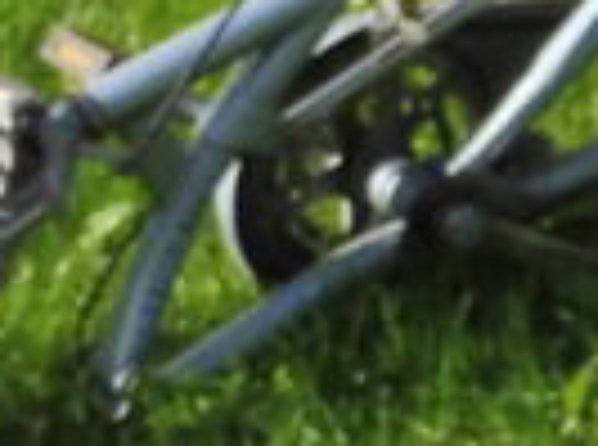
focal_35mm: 181
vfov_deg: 8.2
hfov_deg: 9.6
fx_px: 3118
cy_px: 171
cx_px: 1497
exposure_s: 1/500
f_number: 4
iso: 100
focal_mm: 4.3
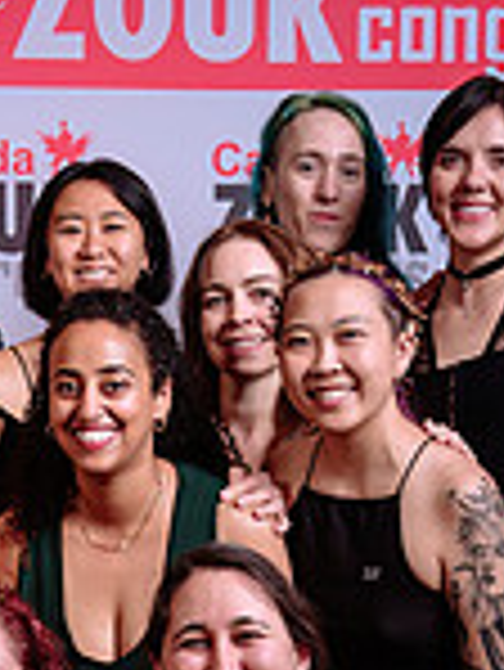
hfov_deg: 11.6
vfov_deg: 15.0
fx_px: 2481
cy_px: 760
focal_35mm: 128
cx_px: 107
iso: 100
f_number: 5.6
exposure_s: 1/160
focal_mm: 31.5
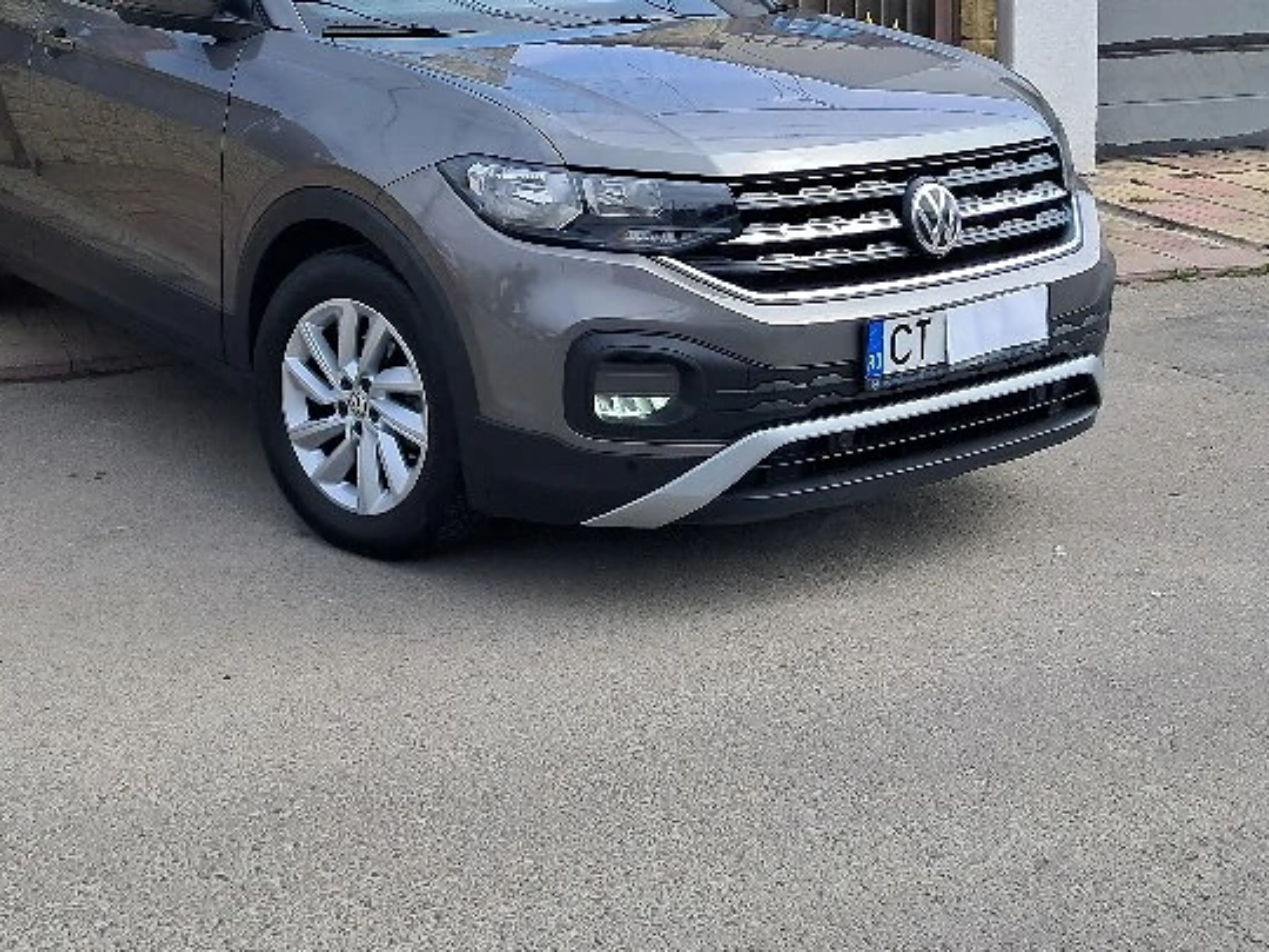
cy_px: 106
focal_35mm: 50
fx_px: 1833
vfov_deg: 28.1
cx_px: 240
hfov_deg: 36.8
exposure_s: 1/769
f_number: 1.8
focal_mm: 4
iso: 50
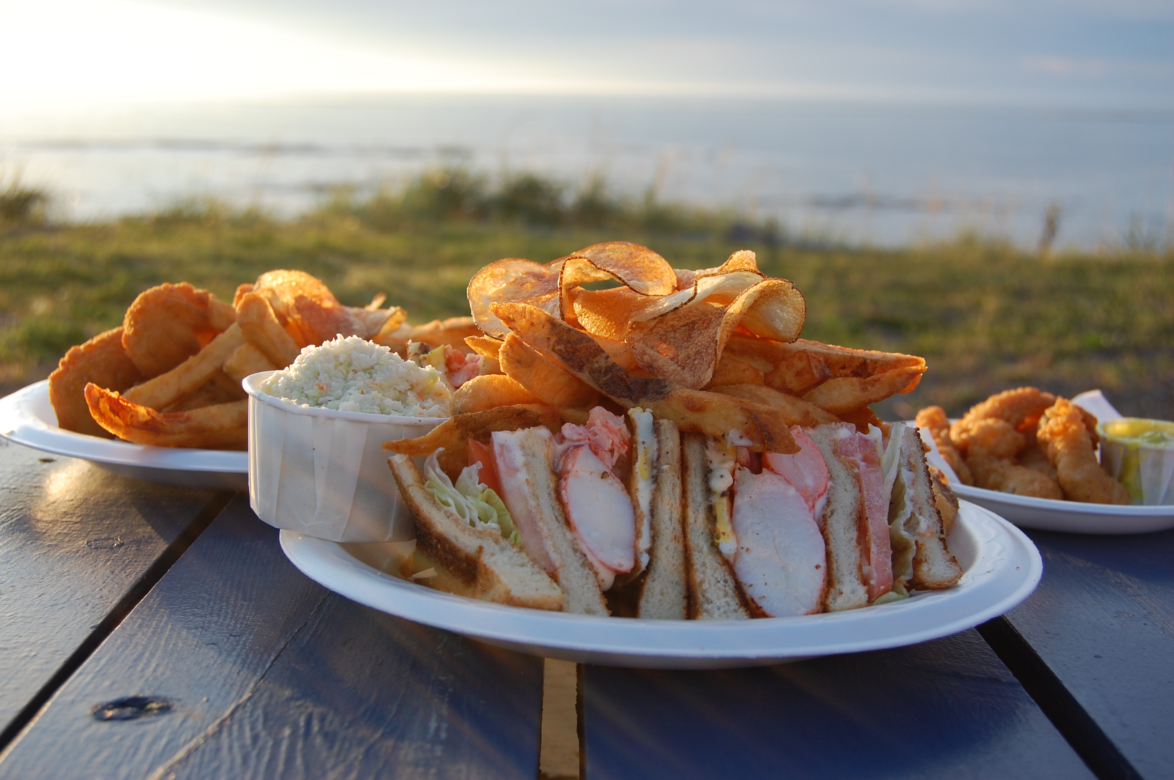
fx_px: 1564
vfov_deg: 28.0
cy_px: 390
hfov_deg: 41.1
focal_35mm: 48
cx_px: 587
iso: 200
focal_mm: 32
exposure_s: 1/160
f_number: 6.3
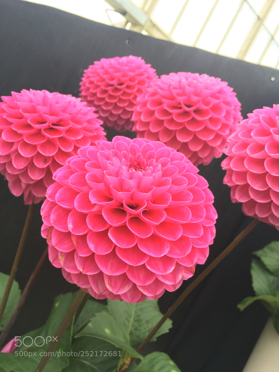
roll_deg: -28.3
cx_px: 140
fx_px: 312
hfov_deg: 48.2
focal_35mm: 29
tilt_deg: -6.2
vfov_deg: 61.7
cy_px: 186
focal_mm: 4.15
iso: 25
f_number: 2.2
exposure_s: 1/100
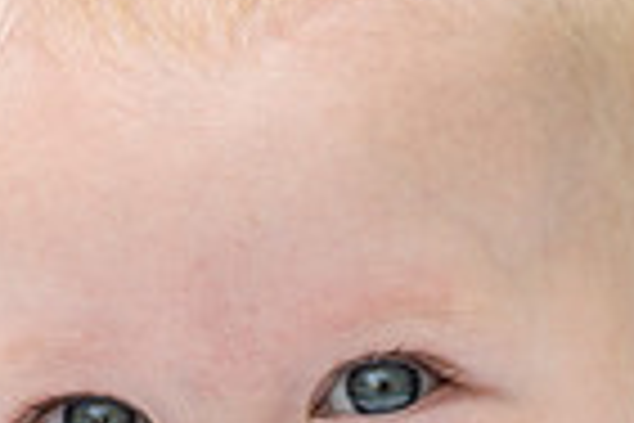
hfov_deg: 2.5
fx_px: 14440
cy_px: 547
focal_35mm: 820
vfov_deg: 1.7
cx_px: 270
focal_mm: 200
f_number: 3.5
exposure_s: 1/800
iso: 400
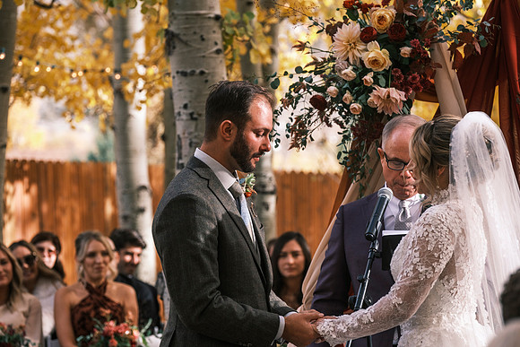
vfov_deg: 7.1
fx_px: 2803
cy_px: 174
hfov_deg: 10.6
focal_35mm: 194
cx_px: 260
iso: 400
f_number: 4.5
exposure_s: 1/500
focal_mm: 129.2
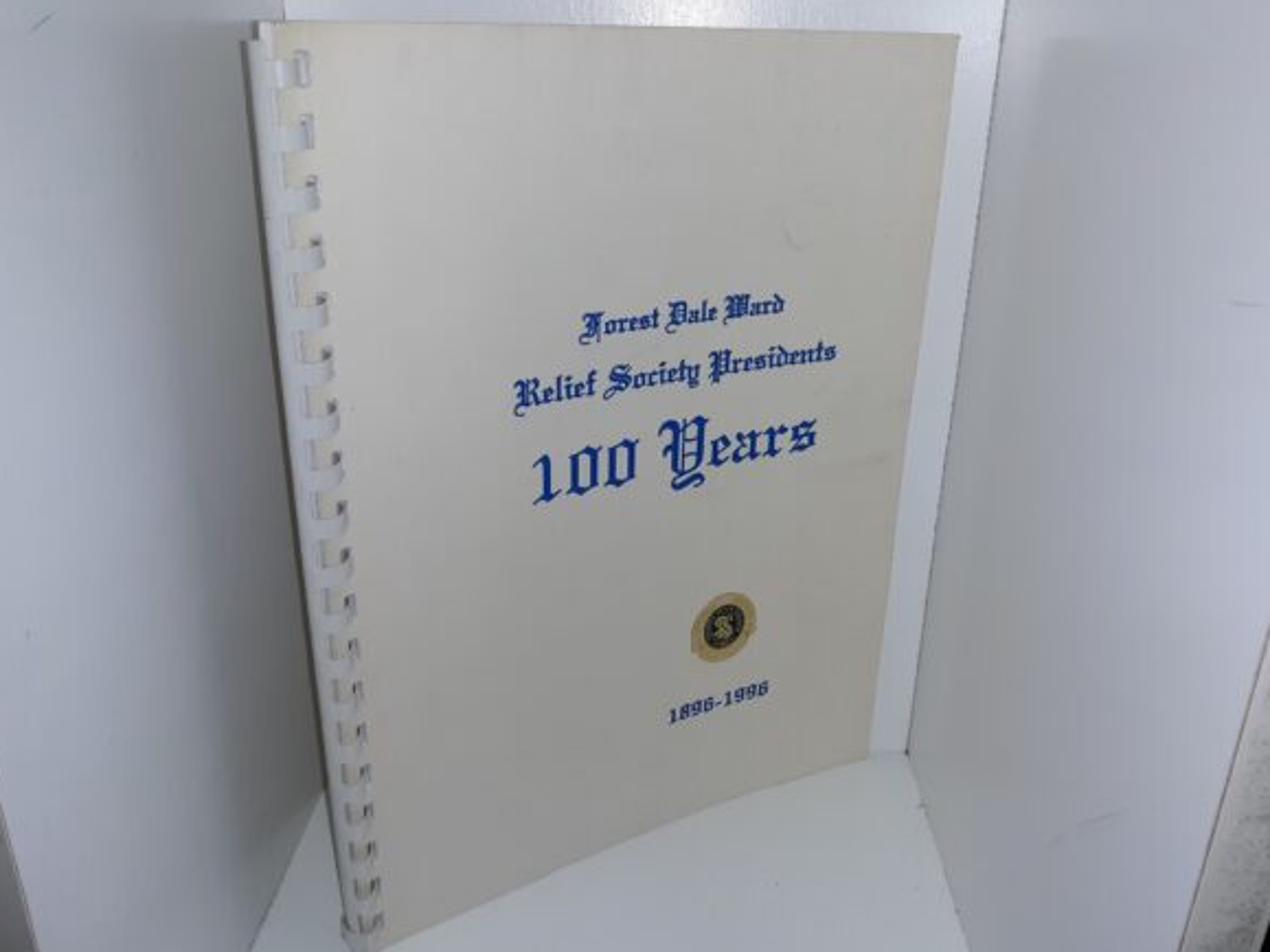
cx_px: 630
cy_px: 485
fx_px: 1064
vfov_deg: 48.2
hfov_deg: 61.7
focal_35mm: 29
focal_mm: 3.7
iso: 40
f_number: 1.7
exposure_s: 1/183
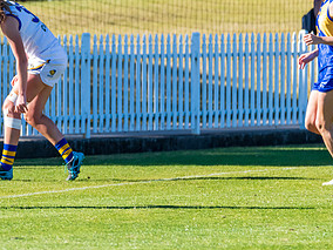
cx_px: -30
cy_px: 58
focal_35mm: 660
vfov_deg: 2.3
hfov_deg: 3.0
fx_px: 6349
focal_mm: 300
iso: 800
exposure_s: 1/2000
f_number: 5.6
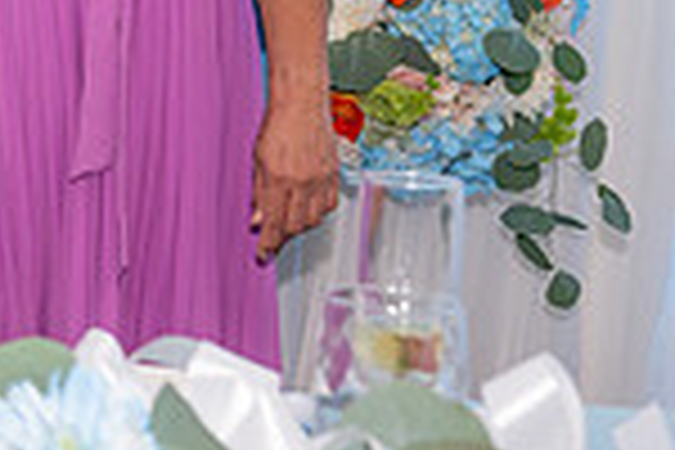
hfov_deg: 13.4
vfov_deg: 9.6
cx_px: -508
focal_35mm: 139
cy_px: -182
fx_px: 2606
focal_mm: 36
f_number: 4.5
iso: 1000
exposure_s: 1/200
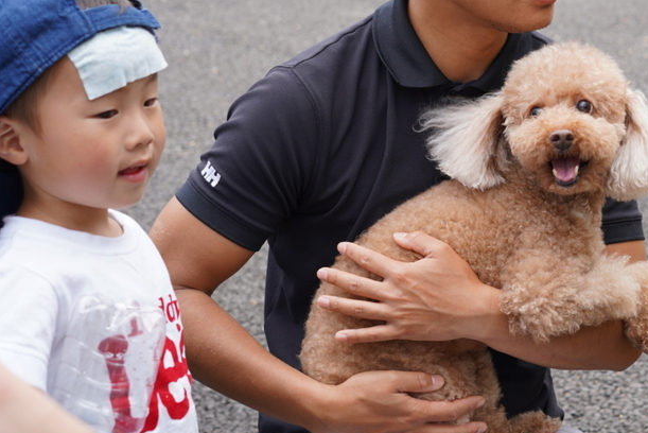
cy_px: 68
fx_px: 1945
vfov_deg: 12.6
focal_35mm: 108
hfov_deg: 18.7
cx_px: 550
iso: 100
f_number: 5
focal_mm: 55
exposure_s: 1/160
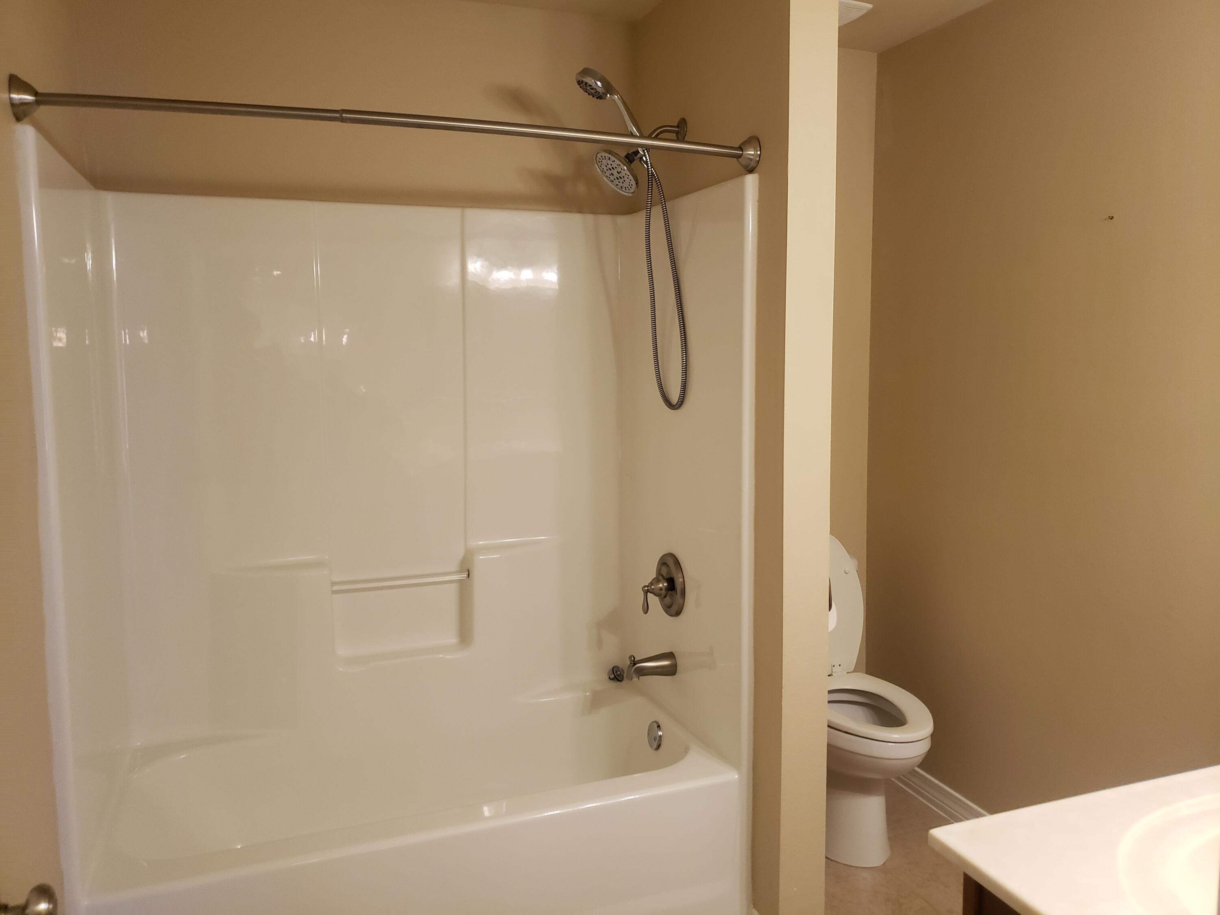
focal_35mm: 26
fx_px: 916
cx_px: 610
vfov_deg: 53.1
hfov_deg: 67.3
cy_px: 458
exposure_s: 1/60
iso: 250
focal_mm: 4.3
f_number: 1.5
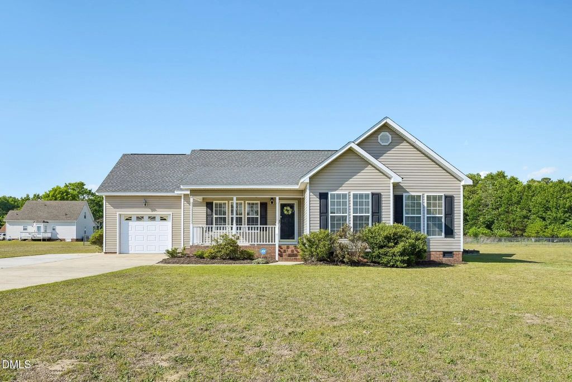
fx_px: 381
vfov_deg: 53.1
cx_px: 286
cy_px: 191
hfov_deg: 73.7
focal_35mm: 24
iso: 200
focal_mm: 24
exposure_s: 1/500
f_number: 9
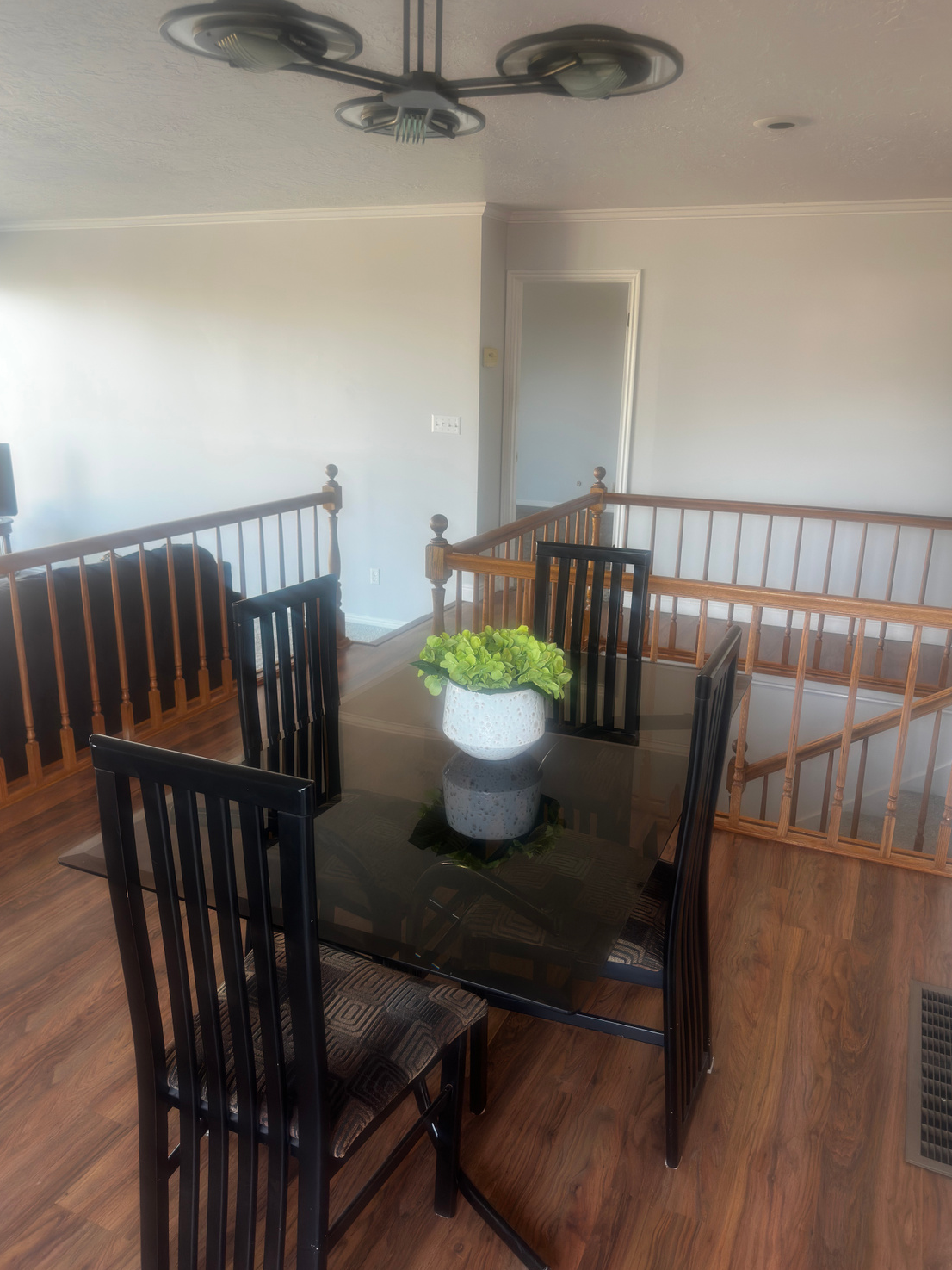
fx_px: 917
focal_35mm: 25
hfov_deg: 54.9
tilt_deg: -14.2
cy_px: 626
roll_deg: -1.9
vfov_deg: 69.4
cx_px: 483
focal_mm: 6.86
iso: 100
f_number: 1.78
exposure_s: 1/60
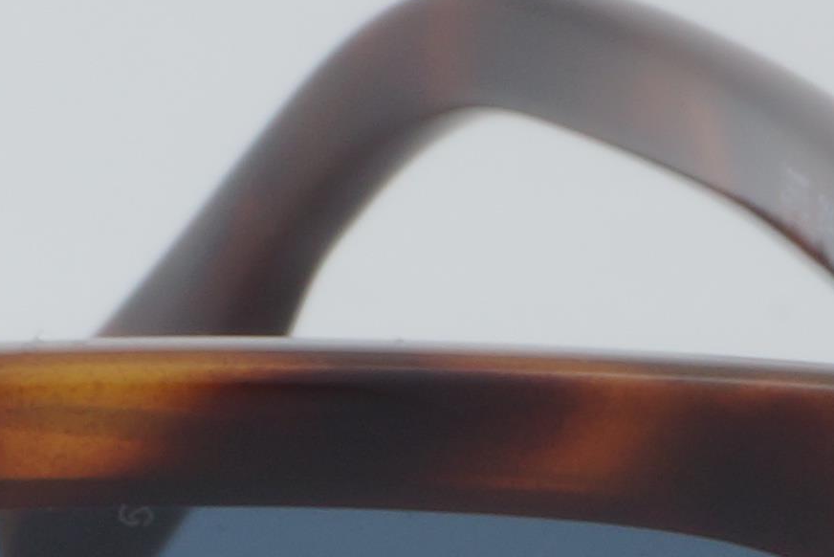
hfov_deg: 3.6
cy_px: 955
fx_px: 13149
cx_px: -1486
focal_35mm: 567
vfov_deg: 2.4
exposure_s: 1/4
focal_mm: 55
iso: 100
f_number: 32
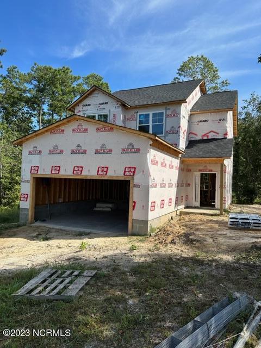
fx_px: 241
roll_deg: -1.6
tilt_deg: +3.3
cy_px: 174
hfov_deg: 56.8
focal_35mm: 24
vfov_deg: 71.6
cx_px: 130
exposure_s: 1/3155
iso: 80
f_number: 1.78
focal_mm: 6.86
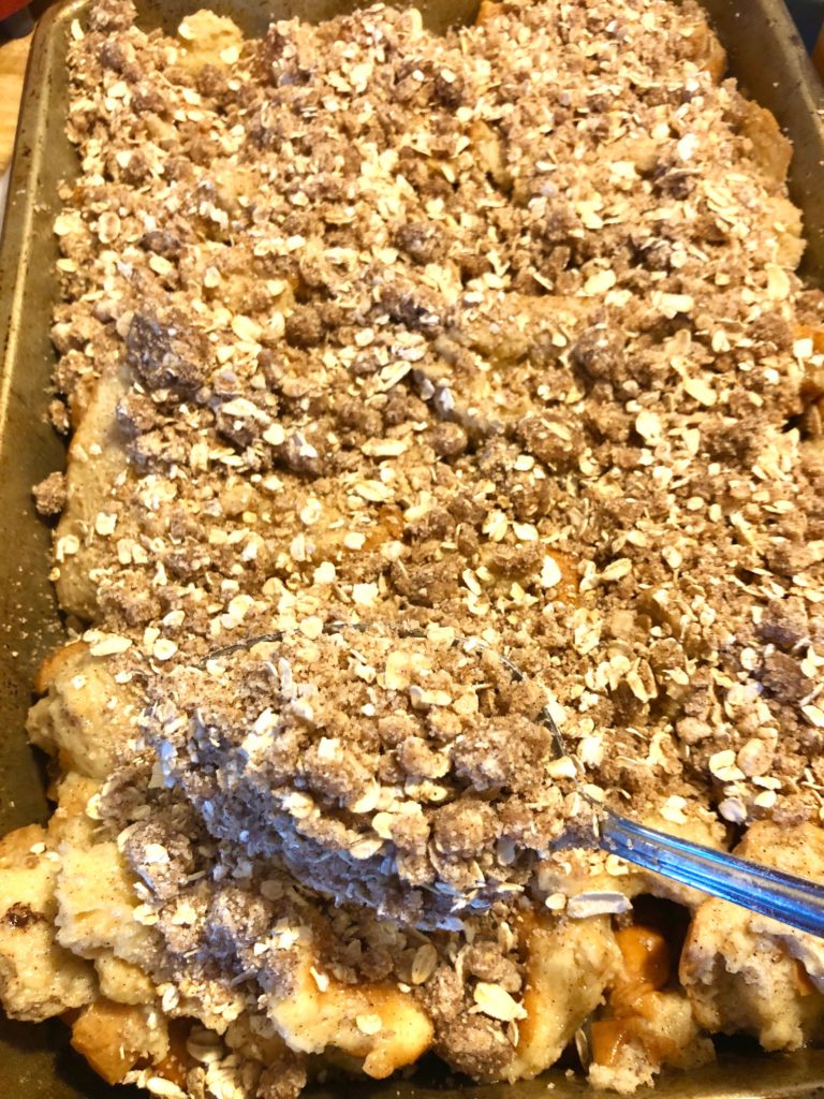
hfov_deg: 49.7
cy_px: 550
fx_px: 889
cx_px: 412
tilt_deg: -60.4
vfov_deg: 63.4
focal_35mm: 28
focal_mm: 3.99
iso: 40
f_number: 1.8
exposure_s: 1/15
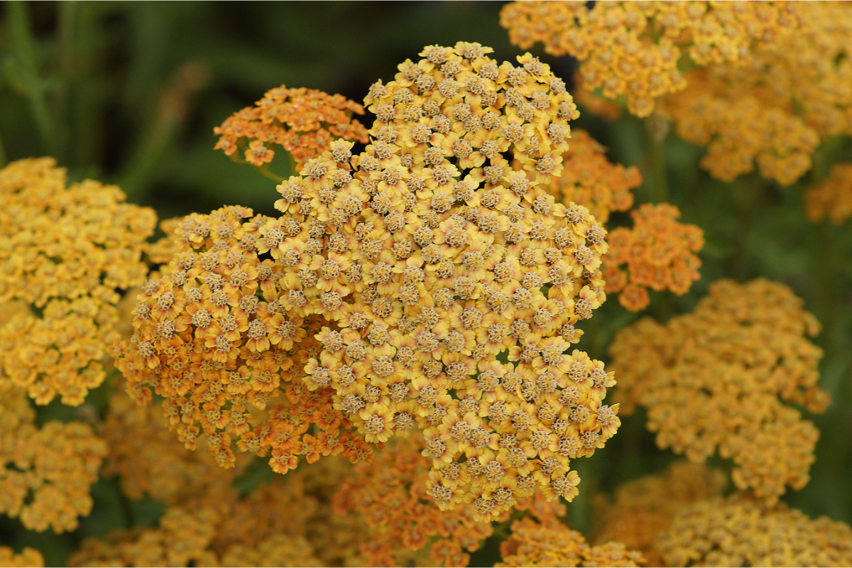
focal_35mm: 150
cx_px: 426
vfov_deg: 9.1
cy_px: 284
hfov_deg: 13.7
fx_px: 3550
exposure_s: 1/160
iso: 320
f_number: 4.5
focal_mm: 100
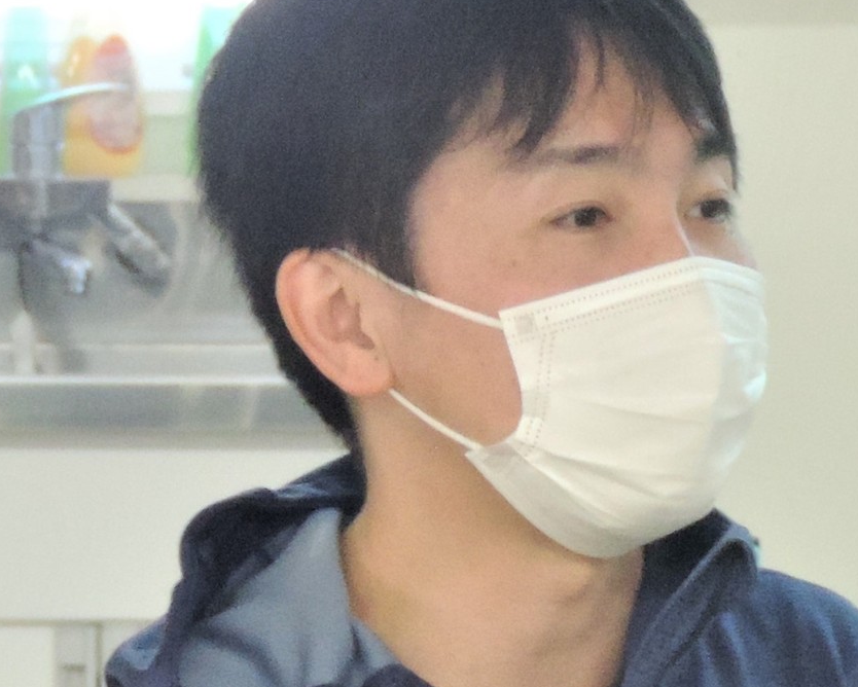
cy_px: 299
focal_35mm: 232
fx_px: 5894
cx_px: 534
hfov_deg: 8.3
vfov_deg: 6.7
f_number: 4.4
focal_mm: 27.6
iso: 640
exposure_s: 1/30
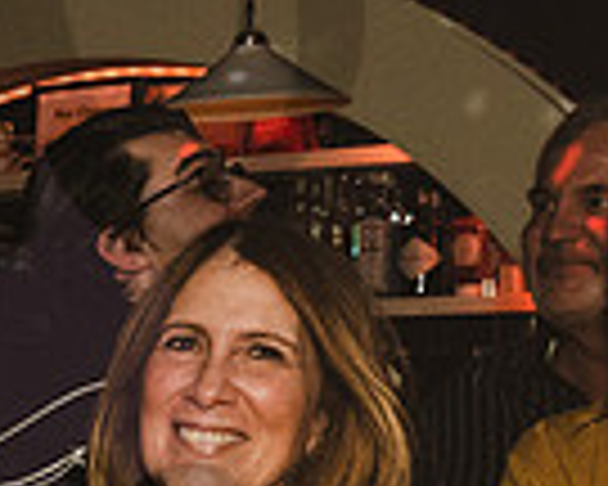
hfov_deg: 15.2
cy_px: 635
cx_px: -483
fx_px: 1979
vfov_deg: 13.5
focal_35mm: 110
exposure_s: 1/200
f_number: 4.5
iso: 6400
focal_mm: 24
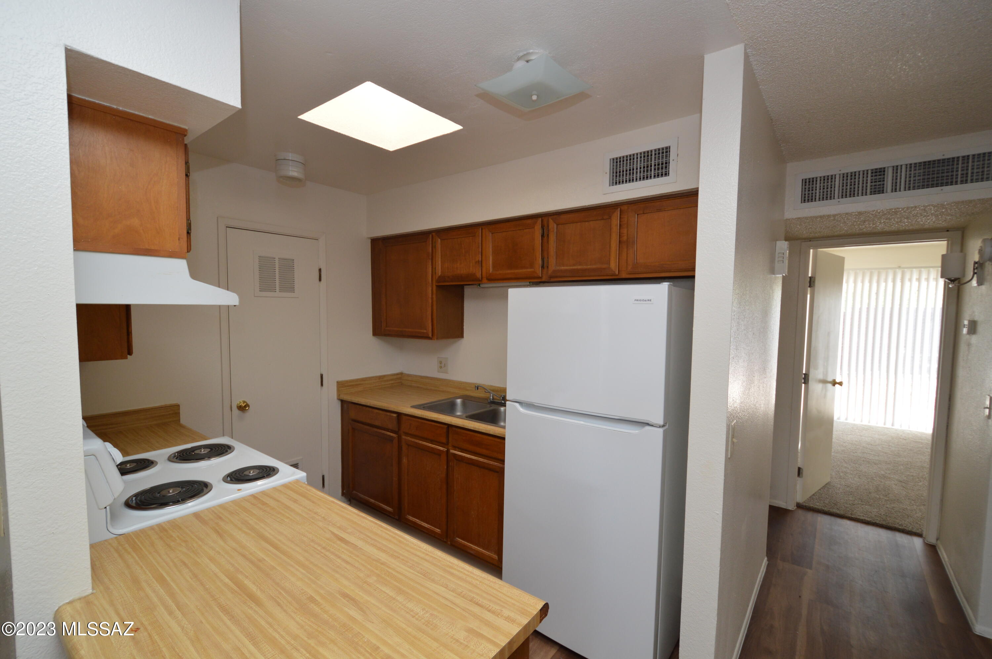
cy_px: 330
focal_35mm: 15
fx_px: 413
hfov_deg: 100.4
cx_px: 496
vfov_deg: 77.2
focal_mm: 10
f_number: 4.5
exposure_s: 1/80
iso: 400
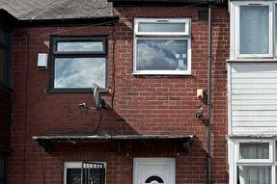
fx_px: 508
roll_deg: +0.2
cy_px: 150
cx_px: 229
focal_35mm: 66
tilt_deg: +6.3
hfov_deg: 29.7
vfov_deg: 20.3
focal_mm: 5.96
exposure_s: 1/2747
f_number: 1.6
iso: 50
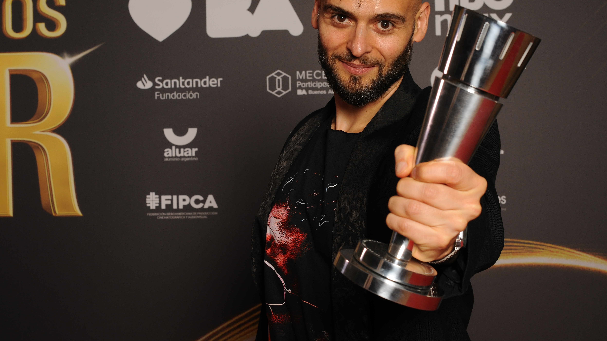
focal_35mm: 67
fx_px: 1078
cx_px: 273
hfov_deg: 31.4
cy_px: 141
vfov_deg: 18.0
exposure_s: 1/125
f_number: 11
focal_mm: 50
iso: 500
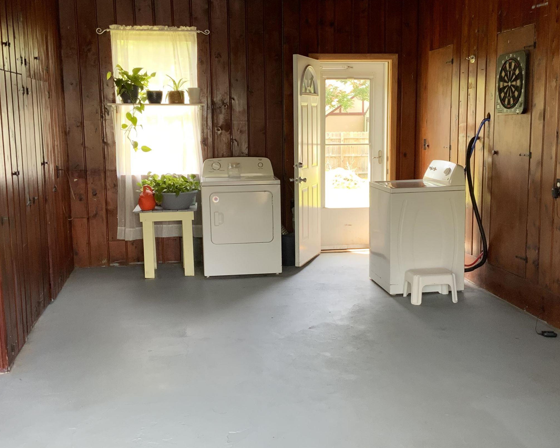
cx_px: 302
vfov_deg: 34.9
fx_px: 713
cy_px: 229
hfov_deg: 42.9
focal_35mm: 43
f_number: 1.8
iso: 64
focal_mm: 3
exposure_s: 1/80
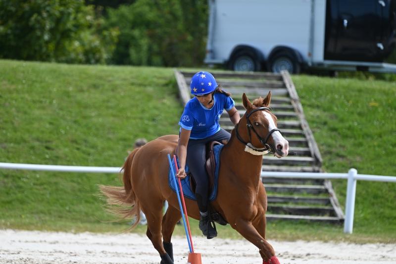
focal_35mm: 400
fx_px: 4396
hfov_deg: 5.2
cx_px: 198
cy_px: 132
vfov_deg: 3.4
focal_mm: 400
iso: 640
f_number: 5.6
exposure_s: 1/1250
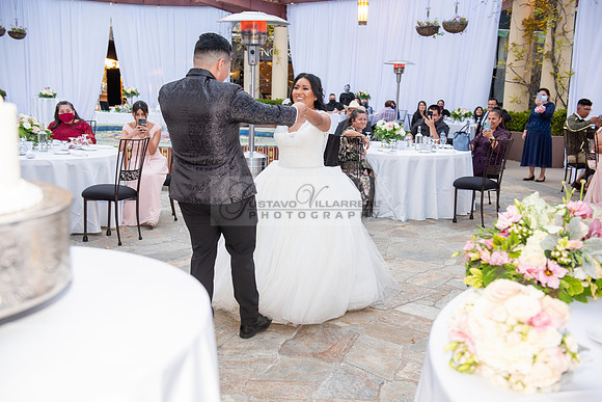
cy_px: 201
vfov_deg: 35.1
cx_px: 301
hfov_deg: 50.7
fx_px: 636
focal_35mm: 38
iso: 800
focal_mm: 38
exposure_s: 1/160
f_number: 4
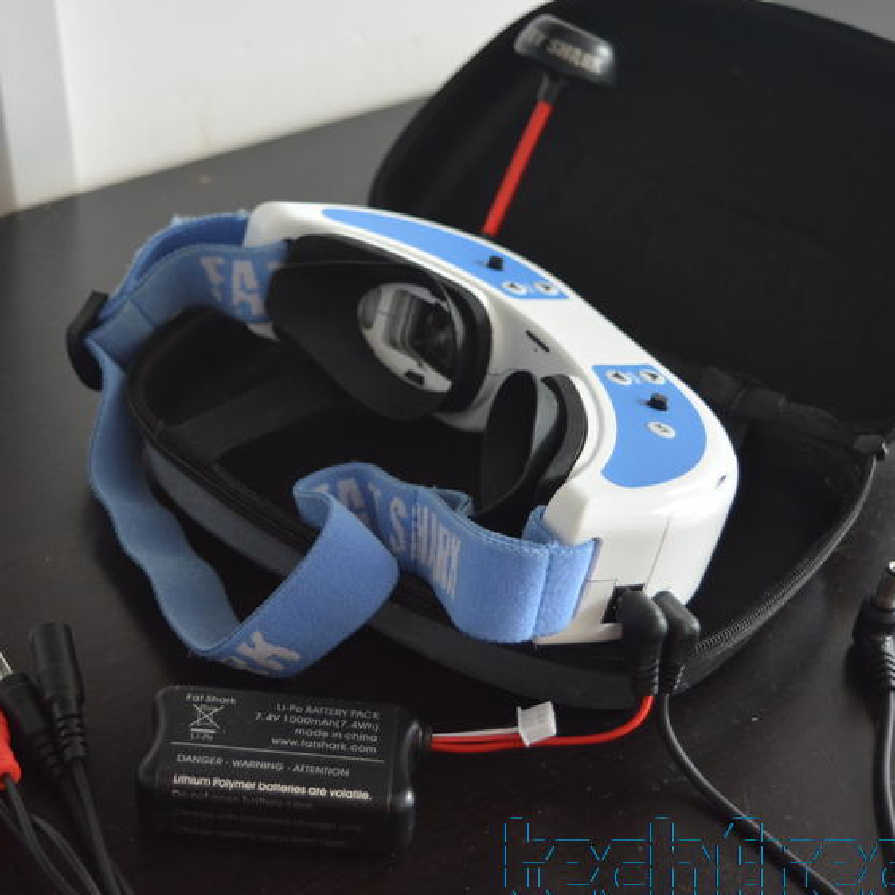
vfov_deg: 26.2
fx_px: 1923
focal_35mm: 66
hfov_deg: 26.1
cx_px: 312
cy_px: 412
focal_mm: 29
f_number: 4.2
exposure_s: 1/50
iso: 800
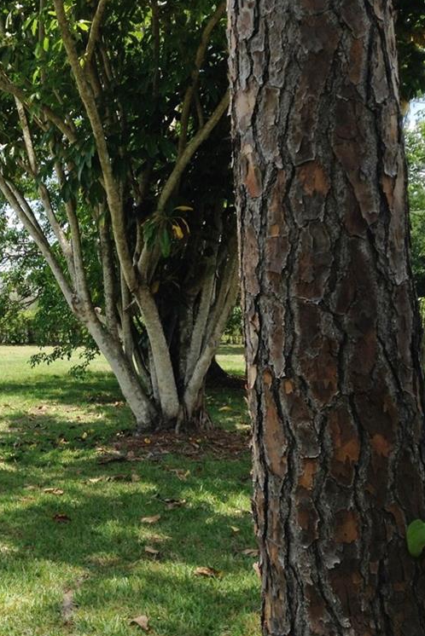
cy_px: 319
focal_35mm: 47
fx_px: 831
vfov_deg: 41.9
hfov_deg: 27.7
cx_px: 49
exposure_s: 1/579
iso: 25
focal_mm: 3.3
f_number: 2.4
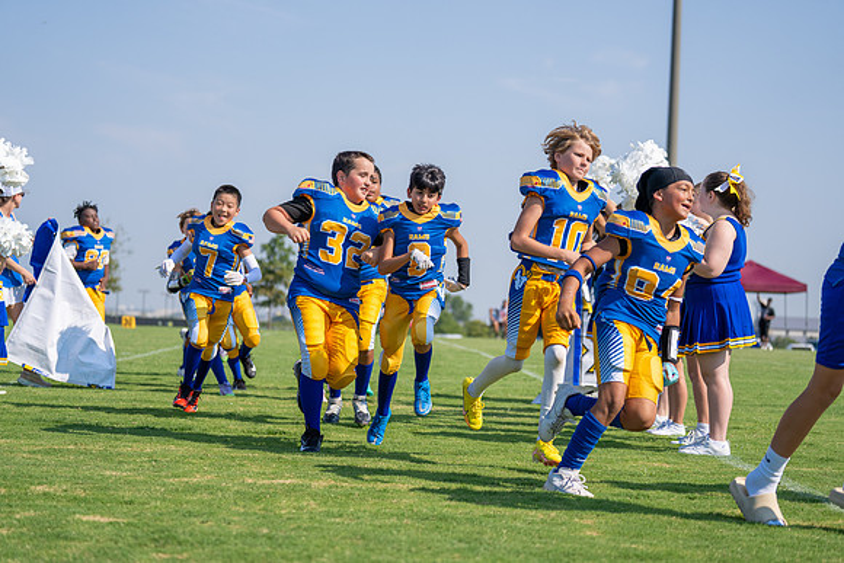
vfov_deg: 19.4
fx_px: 1651
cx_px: 422
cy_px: 282
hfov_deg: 28.7
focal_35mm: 70
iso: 160
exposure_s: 1/3200
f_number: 2.8
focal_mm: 70
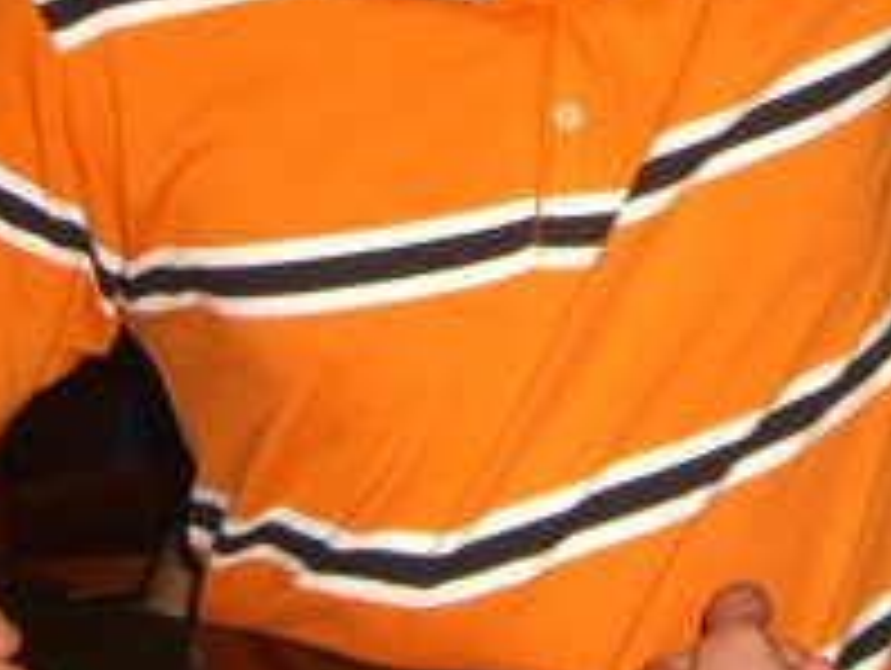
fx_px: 2964
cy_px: -135
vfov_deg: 12.6
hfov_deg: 16.8
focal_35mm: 115
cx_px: 878
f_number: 2.8
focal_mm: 7.9
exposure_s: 1/60
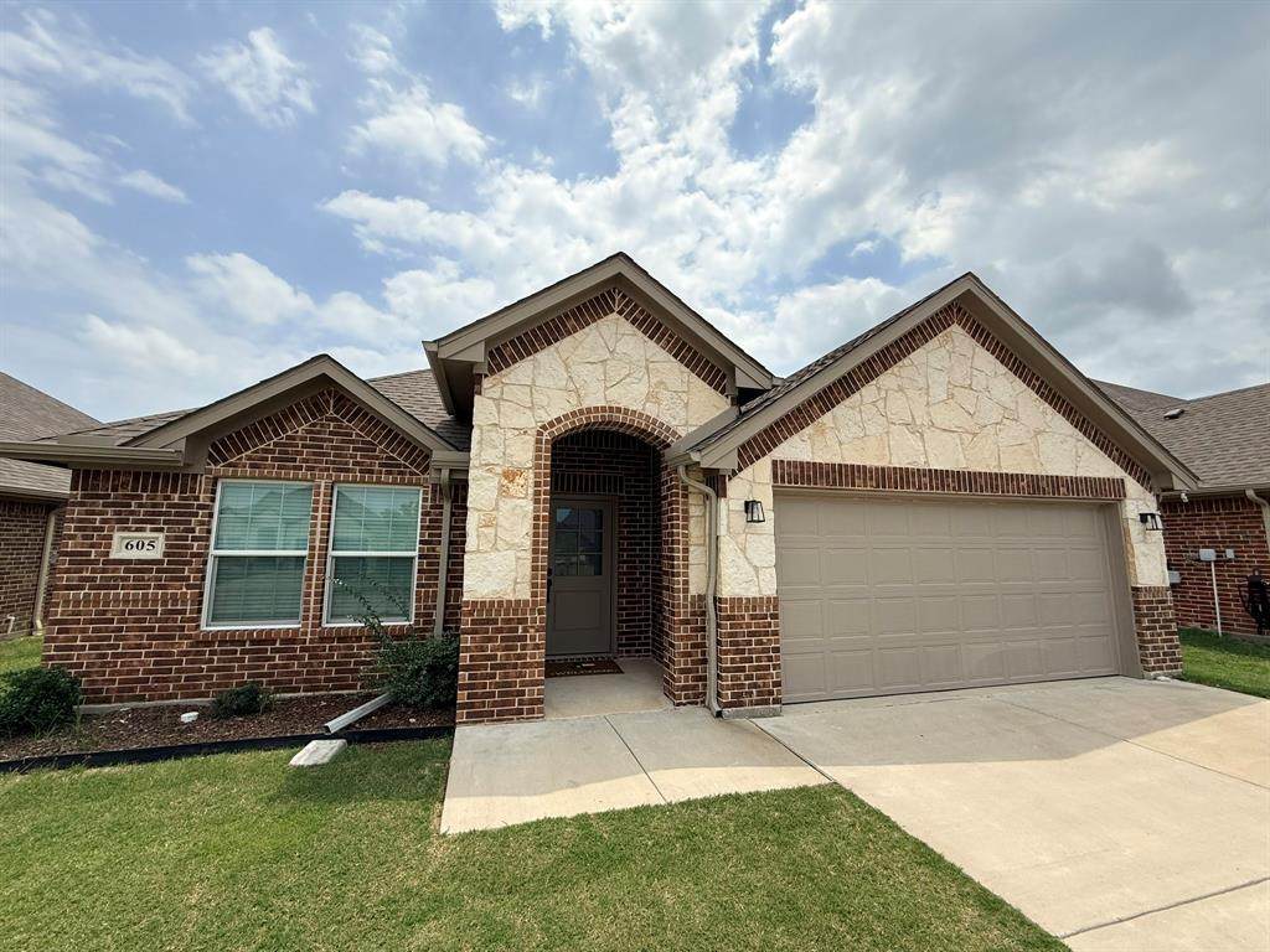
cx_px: 635
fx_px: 514
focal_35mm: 14
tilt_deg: +7.4
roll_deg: +0.0
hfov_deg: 102.1
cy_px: 476
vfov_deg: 85.7
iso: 50
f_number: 2.2
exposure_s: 1/2320
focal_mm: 2.22
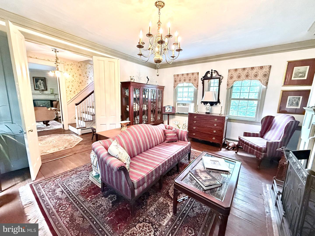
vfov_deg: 85.7
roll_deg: -1.5
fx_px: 127
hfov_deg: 102.1
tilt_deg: -9.3
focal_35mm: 14
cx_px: 158
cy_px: 118
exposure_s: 1/60
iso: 800
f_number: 2.2
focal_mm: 2.22
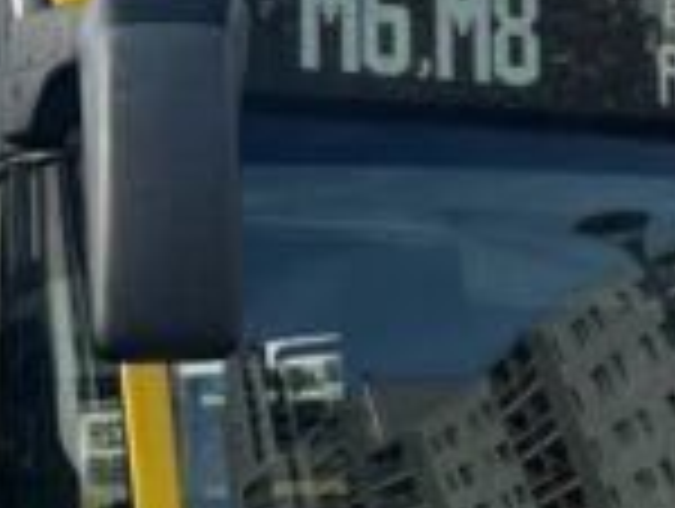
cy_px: -108
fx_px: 2598
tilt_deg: +11.2
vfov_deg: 11.0
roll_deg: +2.4
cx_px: 243
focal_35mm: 133
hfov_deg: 14.8
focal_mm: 5.7
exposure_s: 1/3257
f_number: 1.5
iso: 50
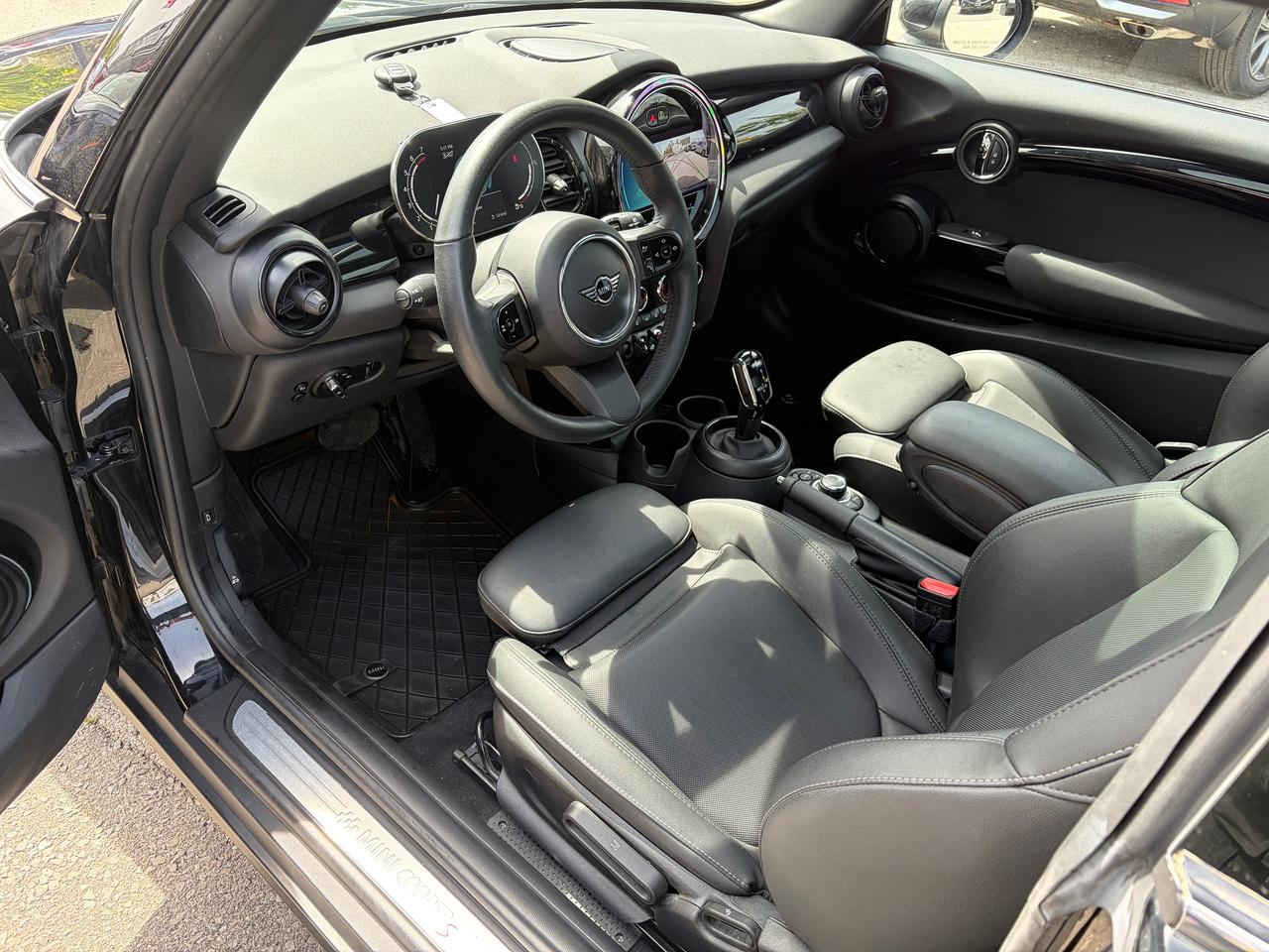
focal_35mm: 26
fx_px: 953
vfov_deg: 53.1
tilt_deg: -37.7
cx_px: 634
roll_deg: -4.1
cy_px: 476
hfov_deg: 67.3
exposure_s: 1/186
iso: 50
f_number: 1.6
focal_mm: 5.96
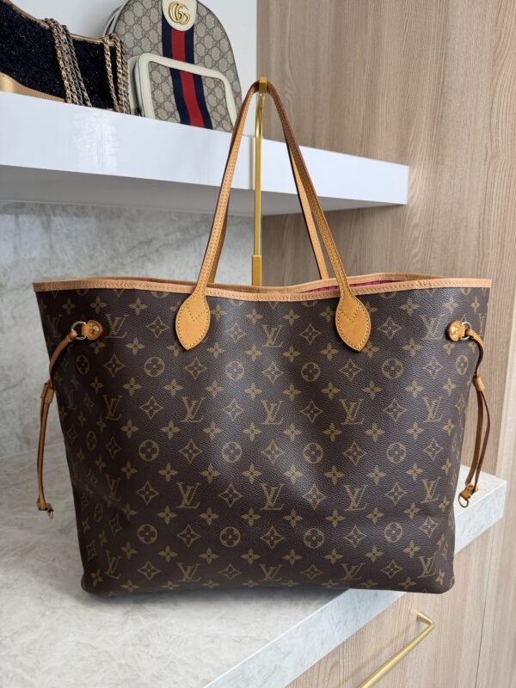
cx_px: 258
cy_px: 344
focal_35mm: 24
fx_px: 477
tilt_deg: -12.4
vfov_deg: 71.6
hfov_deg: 56.8
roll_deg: -0.5
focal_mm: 6.76
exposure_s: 1/120
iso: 80
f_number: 1.78
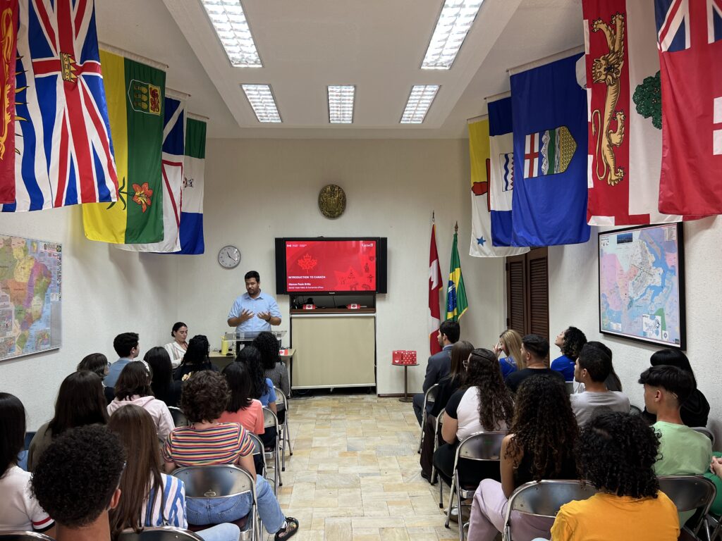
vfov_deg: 53.1
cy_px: 270
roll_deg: +0.8
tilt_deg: +2.2
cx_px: 361
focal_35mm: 26
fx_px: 542
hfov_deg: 67.3
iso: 64
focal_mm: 5.7
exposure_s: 1/60
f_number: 1.5
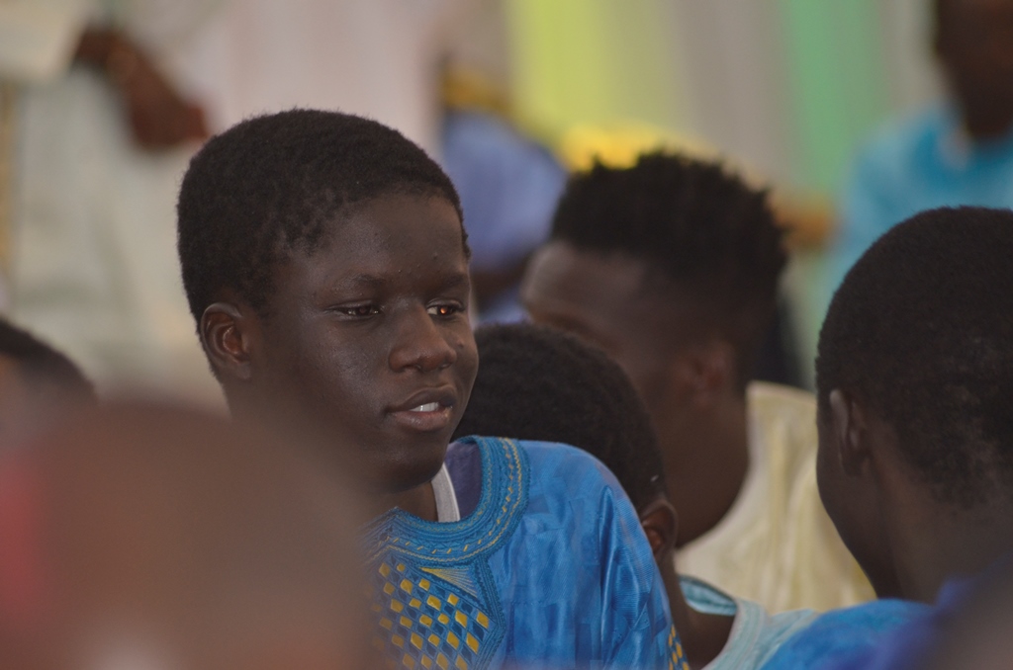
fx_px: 12635
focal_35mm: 450
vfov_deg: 3.0
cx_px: 506
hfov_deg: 4.6
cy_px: 335
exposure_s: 1/50
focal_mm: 300
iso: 640
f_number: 5.6
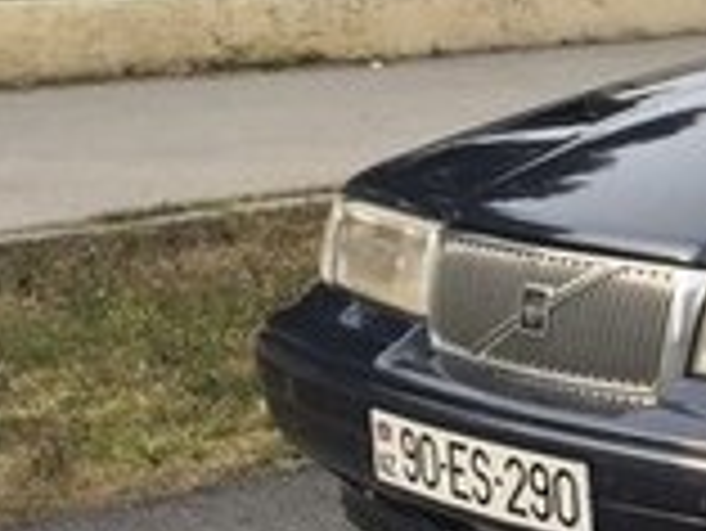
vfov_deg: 12.2
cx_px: 1255
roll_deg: +0.6
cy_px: 232
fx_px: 2490
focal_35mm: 122
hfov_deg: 14.3
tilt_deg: -9.5
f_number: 2.2
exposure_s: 1/599
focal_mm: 4.15
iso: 32
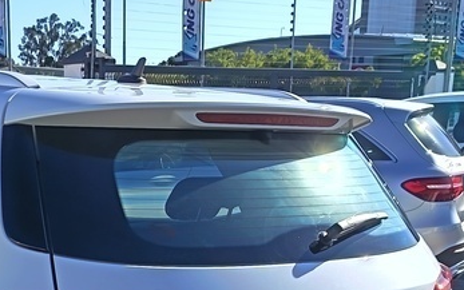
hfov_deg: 26.8
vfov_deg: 16.3
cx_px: 68
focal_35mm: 75
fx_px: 949
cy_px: 394
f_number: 1.75
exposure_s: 1/760
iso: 100
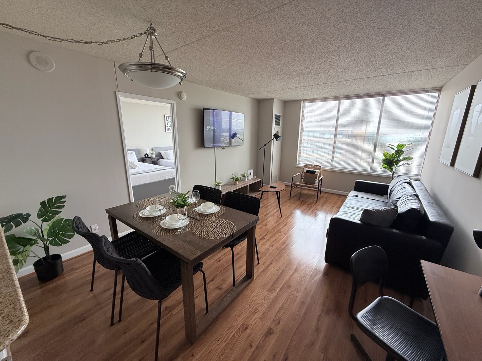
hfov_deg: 102.1
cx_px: 241
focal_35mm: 14
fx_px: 195
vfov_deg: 85.7
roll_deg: -1.2
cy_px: 180
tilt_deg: -14.2
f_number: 2.2
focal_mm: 2.2
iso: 80
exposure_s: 1/99
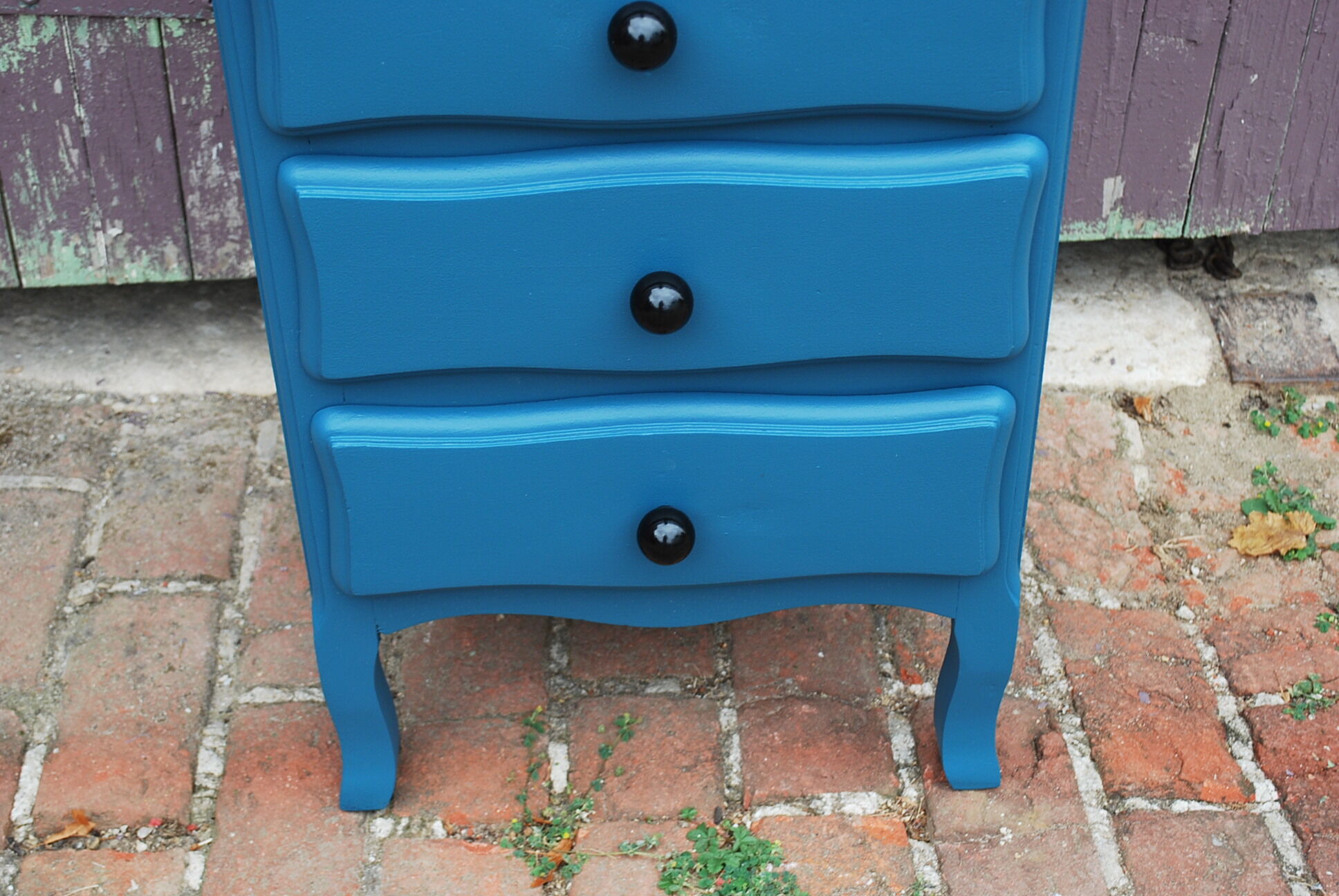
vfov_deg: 25.1
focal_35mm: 54
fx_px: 2011
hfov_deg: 36.8
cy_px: 448
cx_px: 670
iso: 200
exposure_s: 1/80
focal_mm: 36
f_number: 5.3
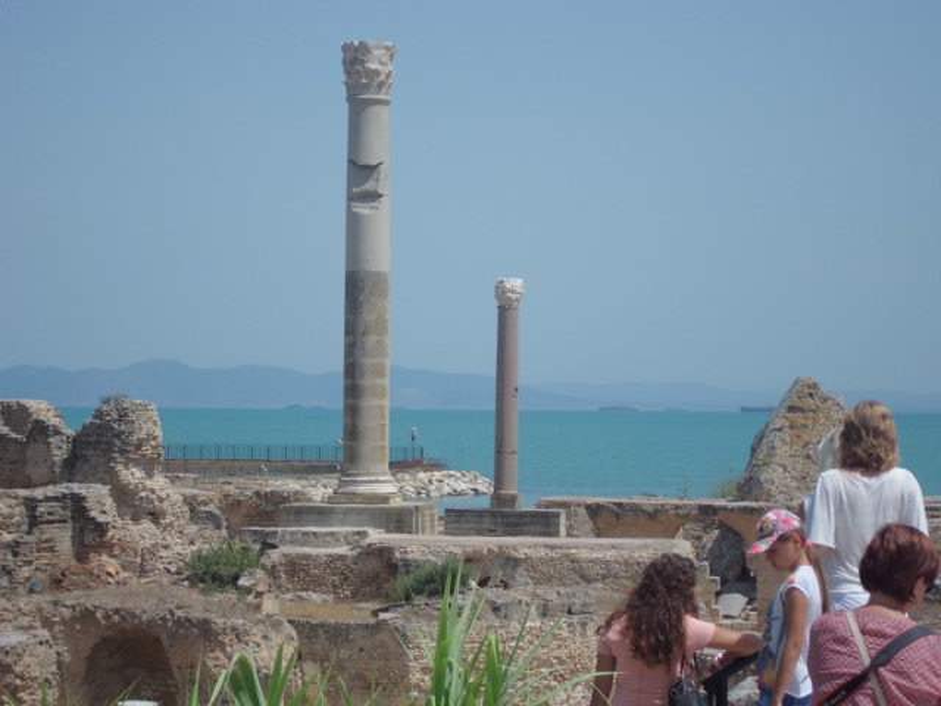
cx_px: 470
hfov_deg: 20.0
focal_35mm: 98
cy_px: 353
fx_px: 2664
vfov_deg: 15.1
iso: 64
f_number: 5.5
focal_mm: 17.6
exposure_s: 1/500
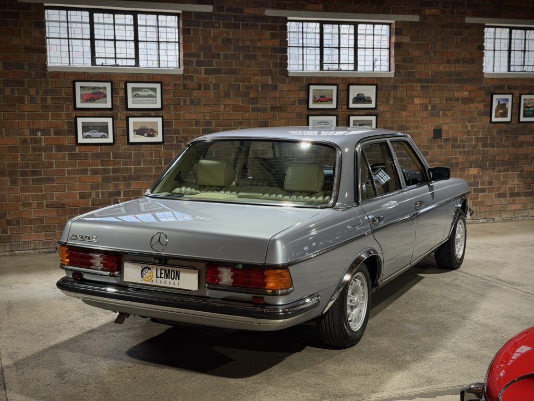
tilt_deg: -7.0
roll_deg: +0.6
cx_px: 267
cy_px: 200
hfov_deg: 39.7
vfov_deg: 30.3
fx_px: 740
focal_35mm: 48
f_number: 1.78
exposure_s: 1/100
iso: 320
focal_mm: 6.76
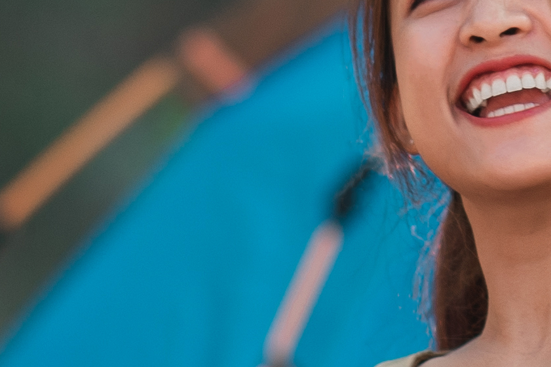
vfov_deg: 1.8
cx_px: 573
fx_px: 11496
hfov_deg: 2.7
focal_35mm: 751
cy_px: 52
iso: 125
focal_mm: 105
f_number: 1.6
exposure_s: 1/125
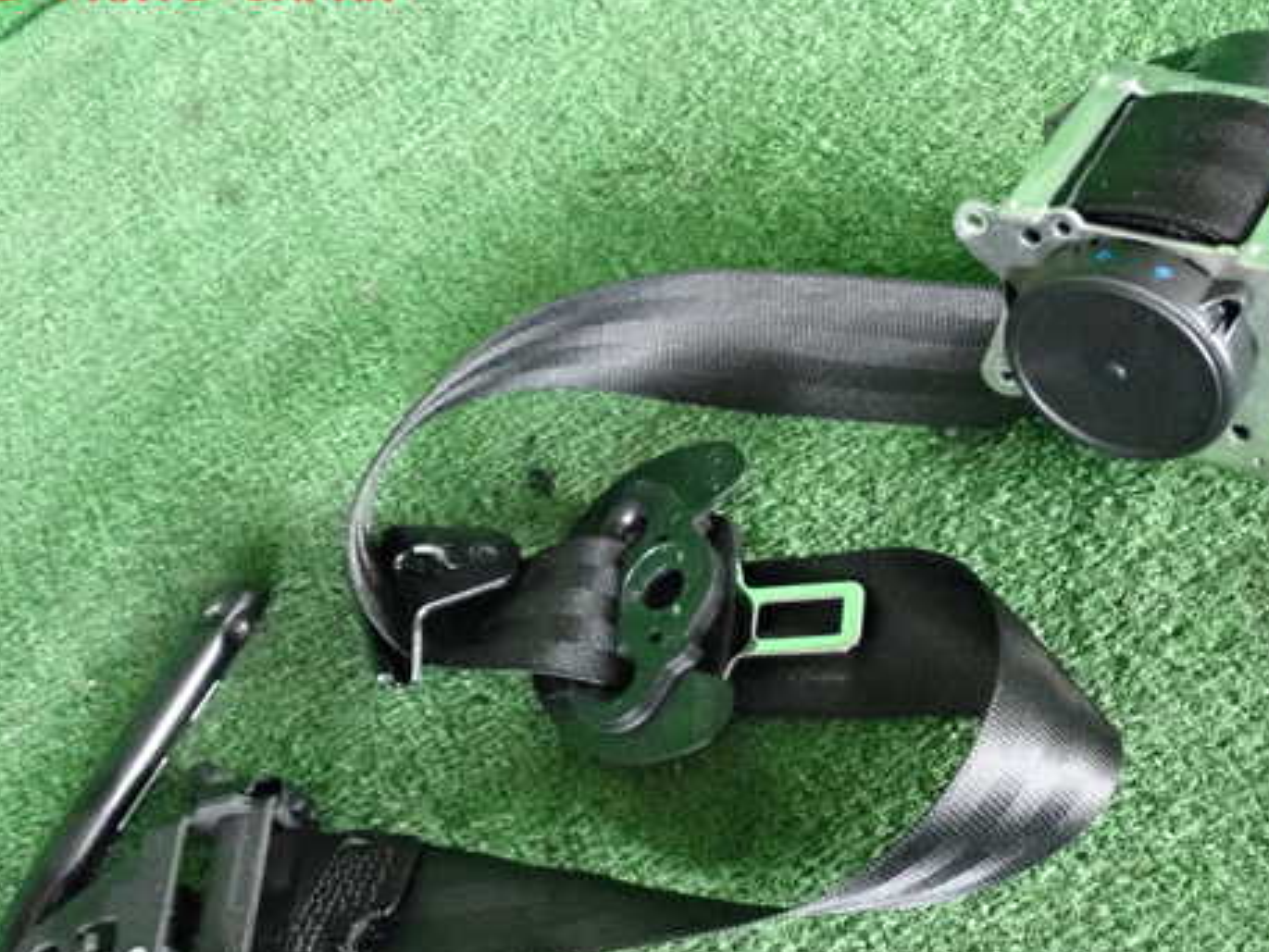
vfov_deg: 34.3
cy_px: 572
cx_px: 722
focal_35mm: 42
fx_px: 1540
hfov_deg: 44.7
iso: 3200
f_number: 2.4
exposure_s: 1/125
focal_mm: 5.79
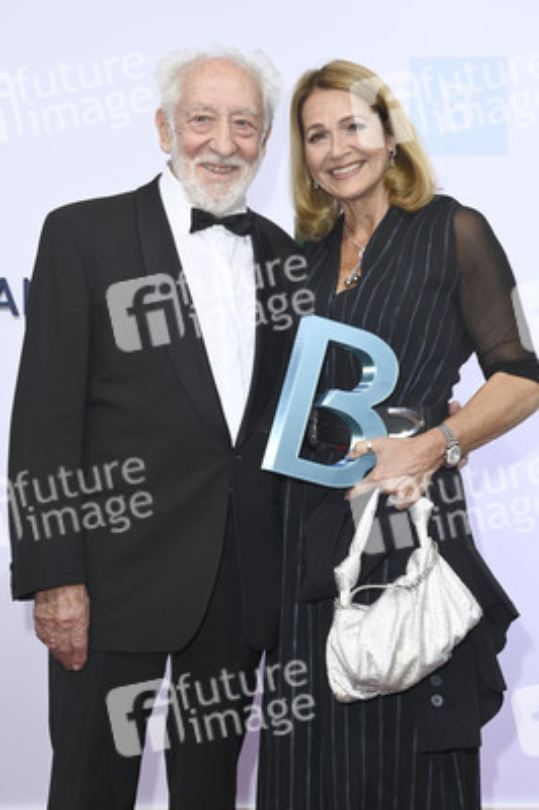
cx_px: 270
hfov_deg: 24.6
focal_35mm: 55
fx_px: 1237
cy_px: 405
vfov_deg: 36.3
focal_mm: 55
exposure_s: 1/250
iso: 400
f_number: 6.3
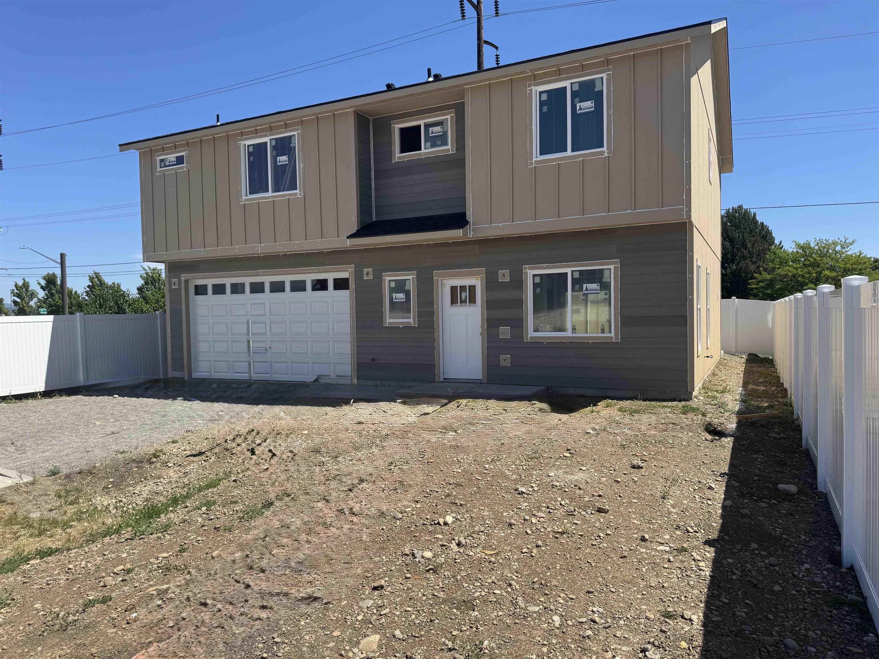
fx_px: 609
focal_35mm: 24
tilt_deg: -2.6
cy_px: 330
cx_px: 440
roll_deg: +1.5
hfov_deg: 71.6
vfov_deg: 56.8
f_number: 1.78
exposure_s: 1/3597
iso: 80
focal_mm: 6.76
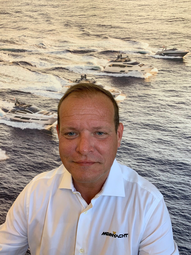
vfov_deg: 67.3
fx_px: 191
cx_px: 96
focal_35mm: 26
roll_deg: -2.7
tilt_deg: +3.3
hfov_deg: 53.1
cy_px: 128
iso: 50
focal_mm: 4.25
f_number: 1.8
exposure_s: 1/122
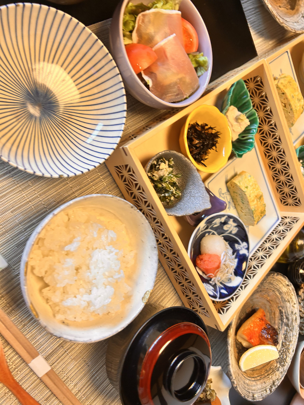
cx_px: 152
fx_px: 304
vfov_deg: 67.3
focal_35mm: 26
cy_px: 202
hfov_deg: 53.1
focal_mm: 5.7
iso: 80
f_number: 1.5
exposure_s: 1/50
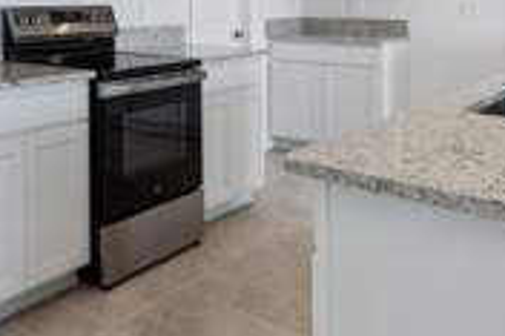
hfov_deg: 43.9
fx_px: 575
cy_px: -10
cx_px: 66
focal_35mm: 41
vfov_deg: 30.0
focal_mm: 10
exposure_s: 1/25
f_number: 7.1
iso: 100
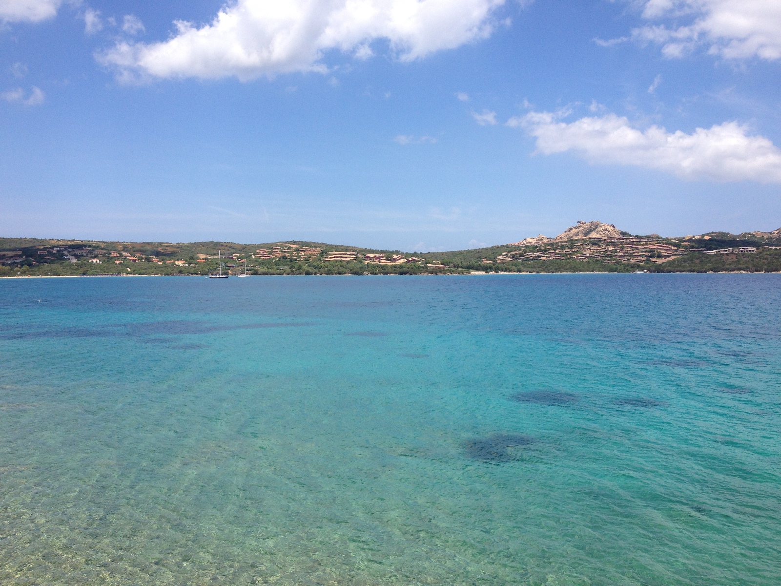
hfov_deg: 52.6
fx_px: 790
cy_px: 293
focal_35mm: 35
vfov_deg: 40.7
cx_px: 390
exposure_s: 1/2045
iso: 50
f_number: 2.4
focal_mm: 4.28
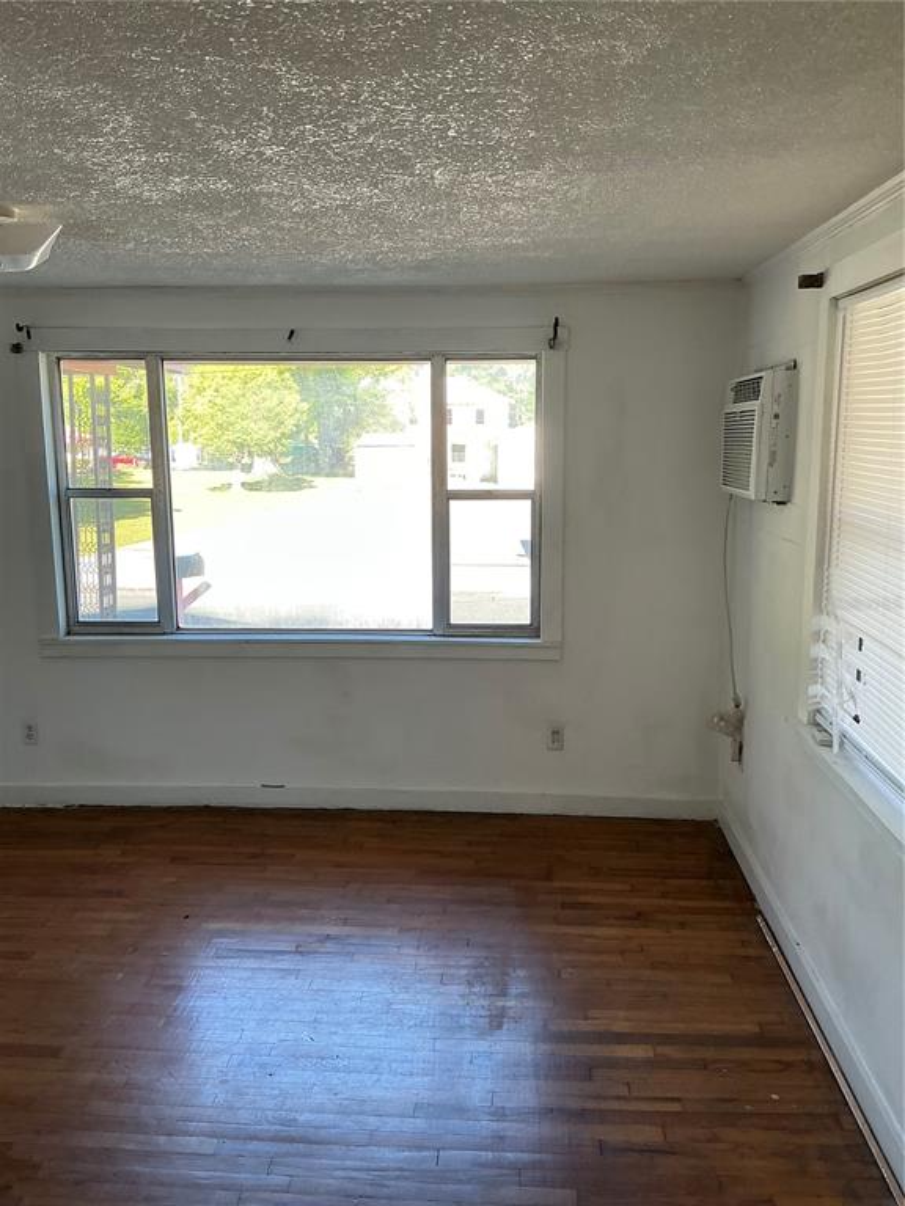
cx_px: 452
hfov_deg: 49.7
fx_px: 976
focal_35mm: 28
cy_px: 603
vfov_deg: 63.4
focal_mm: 3
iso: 40
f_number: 1.8
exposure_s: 1/100
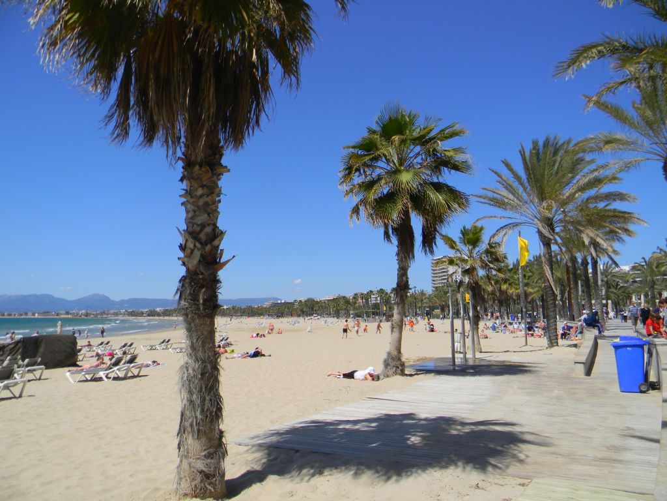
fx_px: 540
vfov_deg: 49.7
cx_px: 334
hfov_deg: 63.4
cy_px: 250
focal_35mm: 28
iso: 80
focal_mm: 5
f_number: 7
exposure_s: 1/335
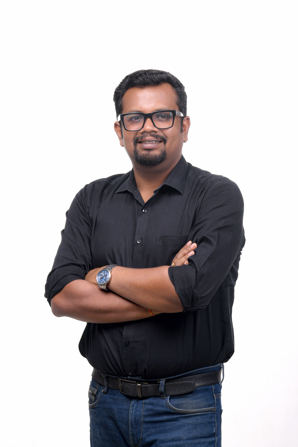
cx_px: 149
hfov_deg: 8.2
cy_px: 224
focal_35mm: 168
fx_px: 2086
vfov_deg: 12.2
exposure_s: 1/200
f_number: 5.6
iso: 160
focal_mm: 112
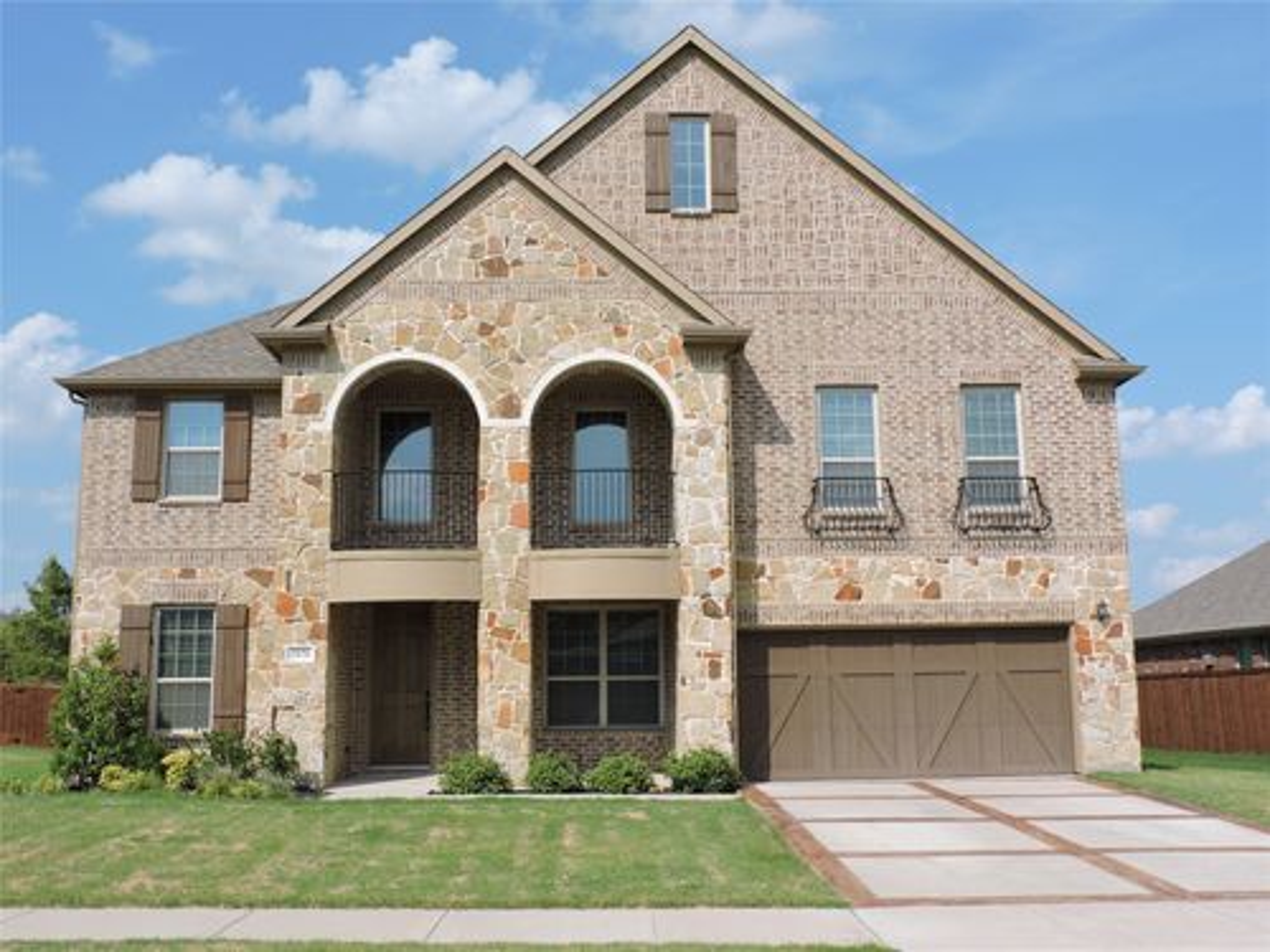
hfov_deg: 52.6
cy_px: 476
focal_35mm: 35
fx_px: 1284
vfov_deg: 40.7
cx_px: 635
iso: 100
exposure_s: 1/1250
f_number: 3.6
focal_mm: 6.2
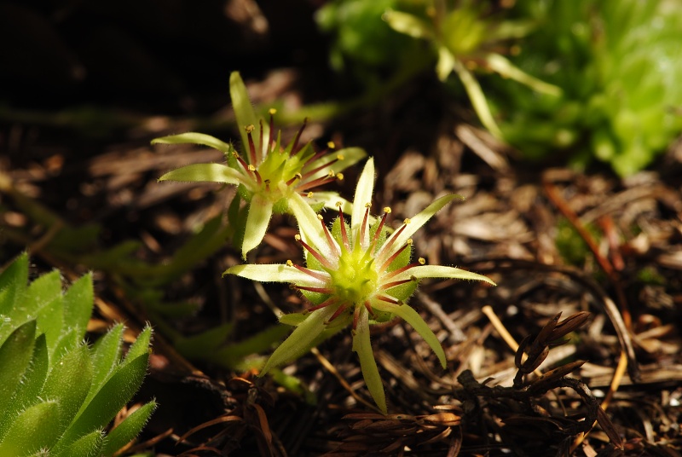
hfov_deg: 16.0
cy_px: 228
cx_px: 341
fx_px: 2419
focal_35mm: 128
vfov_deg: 10.8
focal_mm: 85
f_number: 11
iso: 100
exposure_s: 1/100
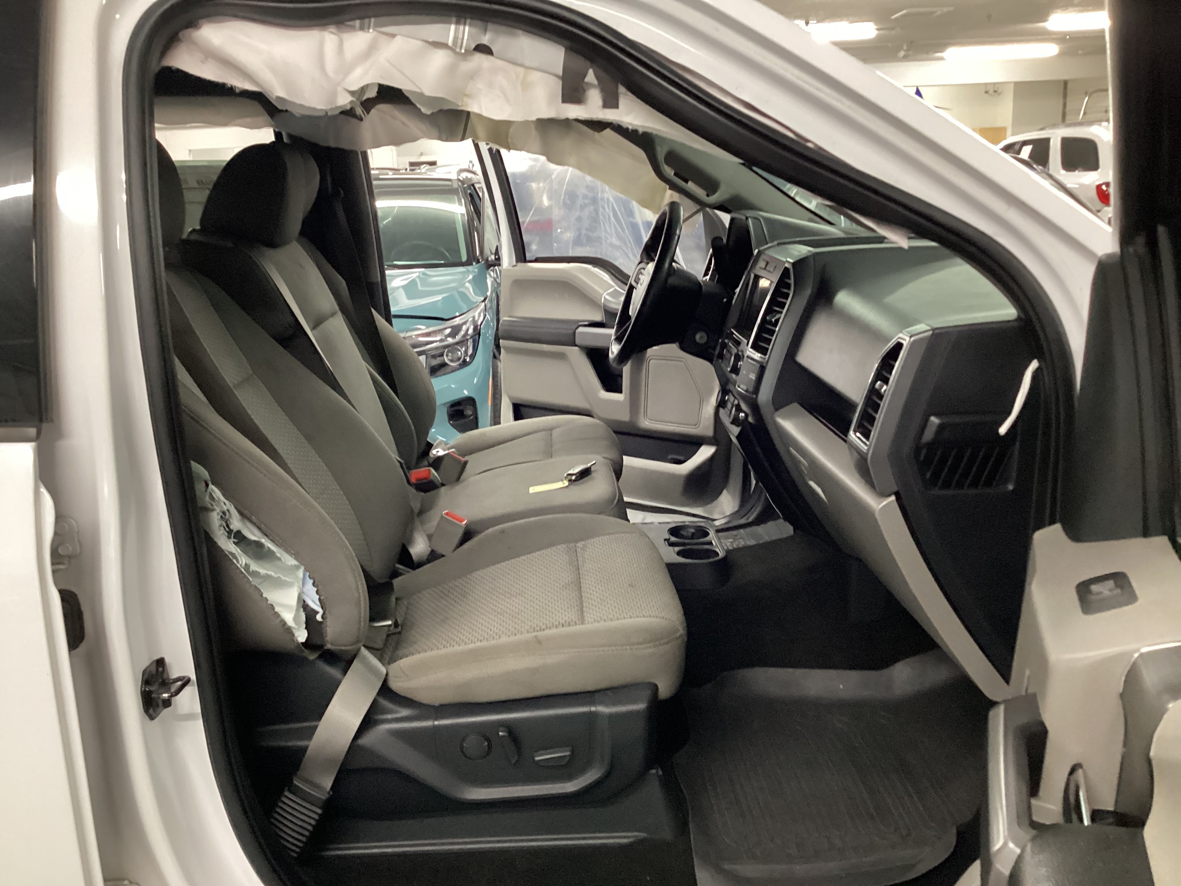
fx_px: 1058
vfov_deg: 45.4
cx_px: 590
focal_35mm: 31
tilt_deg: -16.4
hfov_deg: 58.4
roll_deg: +3.1
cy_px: 443
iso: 320
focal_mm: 3.3
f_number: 2.4
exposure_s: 1/33
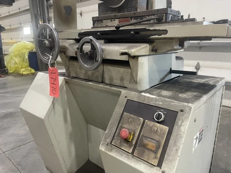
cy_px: 86
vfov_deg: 54.9
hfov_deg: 69.4
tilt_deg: -12.3
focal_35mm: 25
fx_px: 167
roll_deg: -1.2
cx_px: 116
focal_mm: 5.1
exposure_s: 1/60
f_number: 1.6
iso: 320
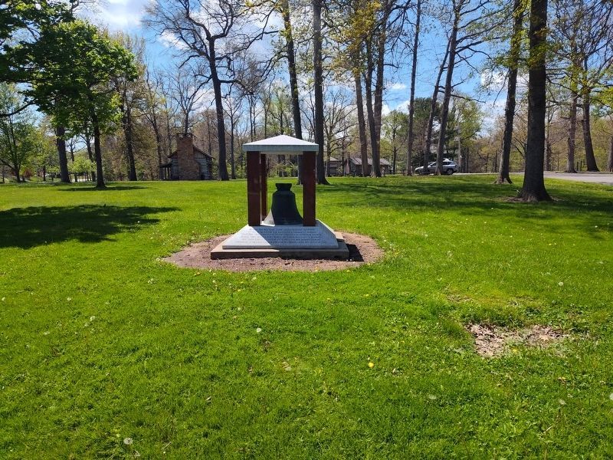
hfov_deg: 73.9
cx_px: 306
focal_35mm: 23
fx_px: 407
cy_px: 230
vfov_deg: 58.9
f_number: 1.8
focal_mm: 5.56
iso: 100
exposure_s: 1/1697
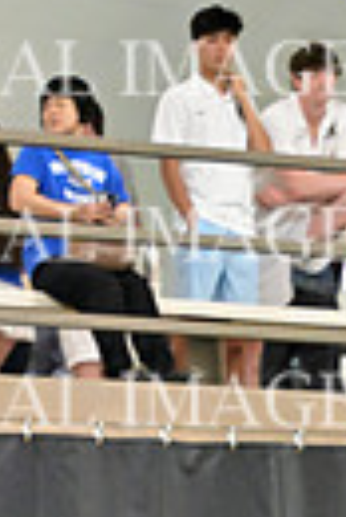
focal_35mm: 380
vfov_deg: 5.4
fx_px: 5463
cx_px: 362
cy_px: 648
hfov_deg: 3.6
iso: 10000
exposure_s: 1/1000
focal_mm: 110
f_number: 2.8
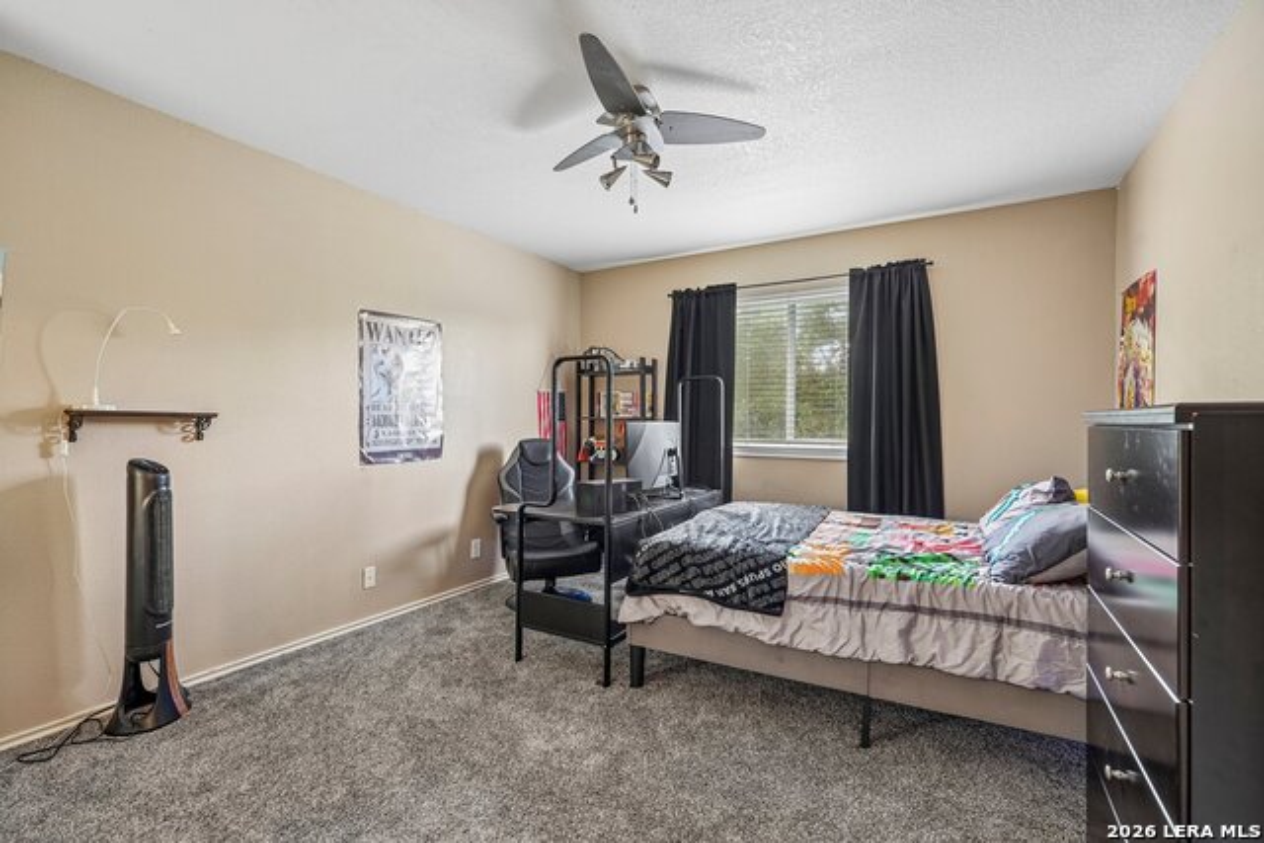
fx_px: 562
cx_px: 632
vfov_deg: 73.8
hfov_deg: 96.7
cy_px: 422
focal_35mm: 16
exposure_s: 1/3.33
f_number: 8
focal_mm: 16
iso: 400
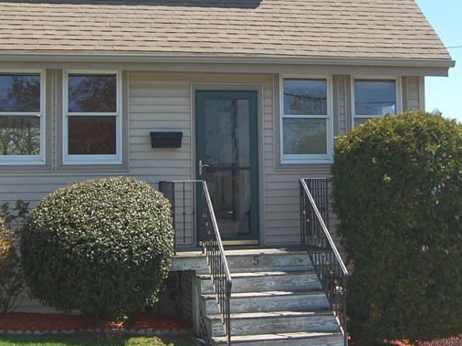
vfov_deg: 20.9
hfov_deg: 27.8
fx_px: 934
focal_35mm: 70
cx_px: 266
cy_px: 97
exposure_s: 1/500
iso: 200
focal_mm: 24
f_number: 5.6
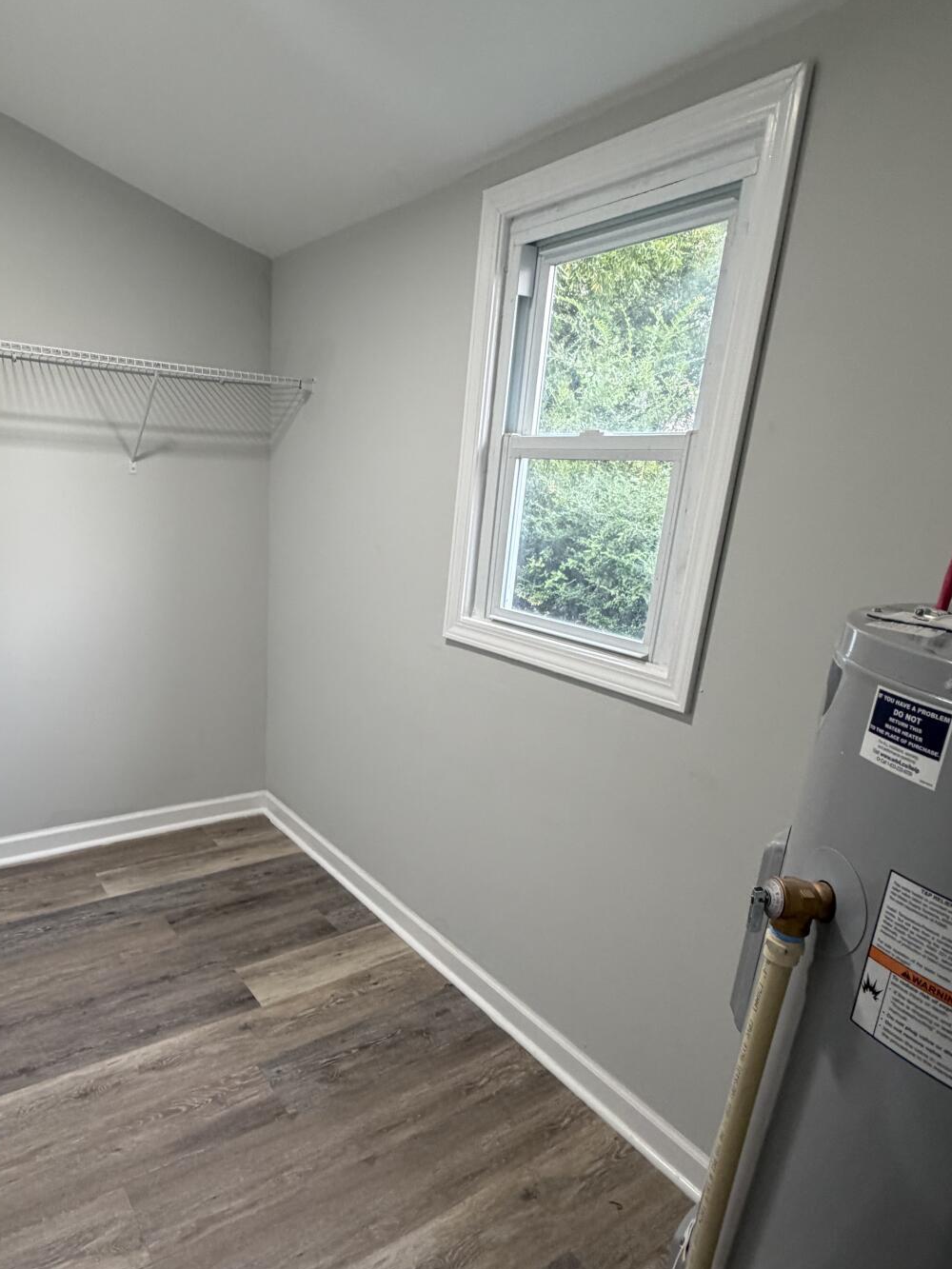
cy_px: 719
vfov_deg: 78.6
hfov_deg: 62.3
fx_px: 770
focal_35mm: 21
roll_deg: -3.4
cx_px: 341
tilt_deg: -18.5
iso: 250
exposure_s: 1/60
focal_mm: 2.22
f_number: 2.2
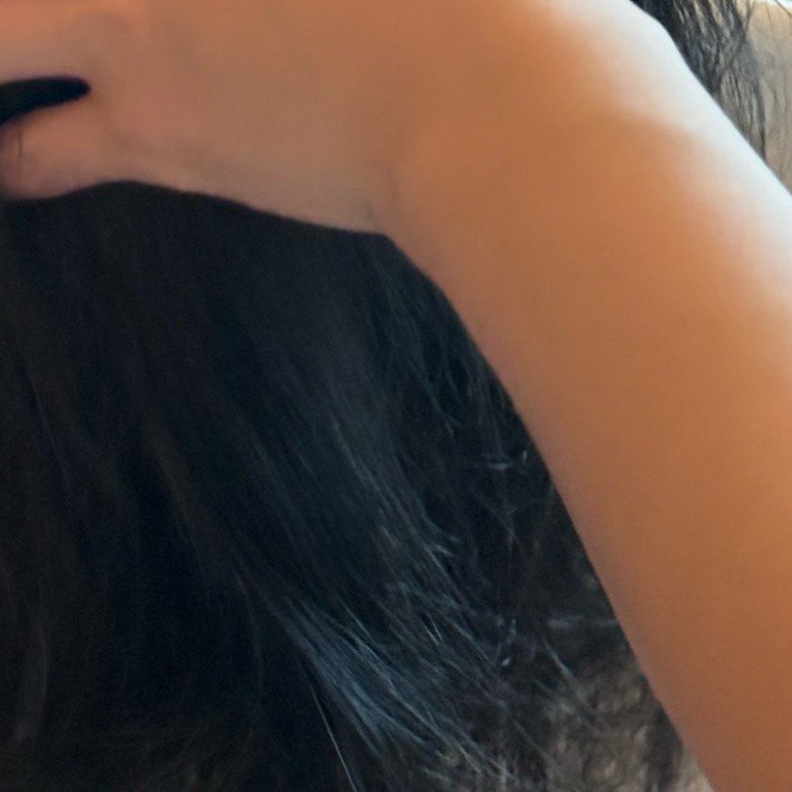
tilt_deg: -17.7
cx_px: 27
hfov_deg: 12.4
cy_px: 83
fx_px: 3598
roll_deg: -2.8
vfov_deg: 12.5
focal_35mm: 139
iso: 500
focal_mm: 6.86
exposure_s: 1/25
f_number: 1.78
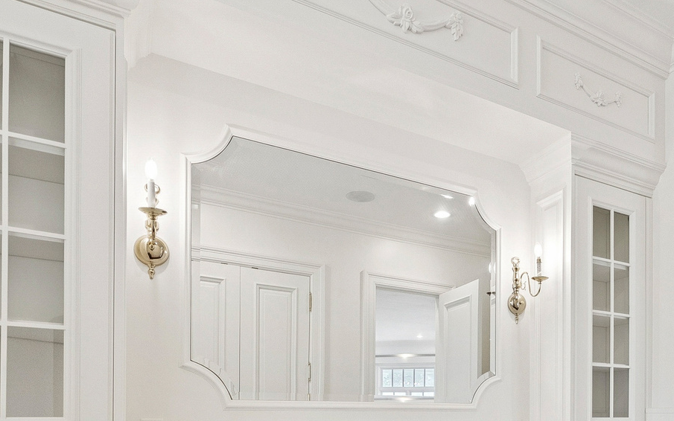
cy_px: 417
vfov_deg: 37.6
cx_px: 448
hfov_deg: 61.4
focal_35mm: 30
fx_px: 551
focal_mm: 13
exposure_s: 1/160
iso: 1600
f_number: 5
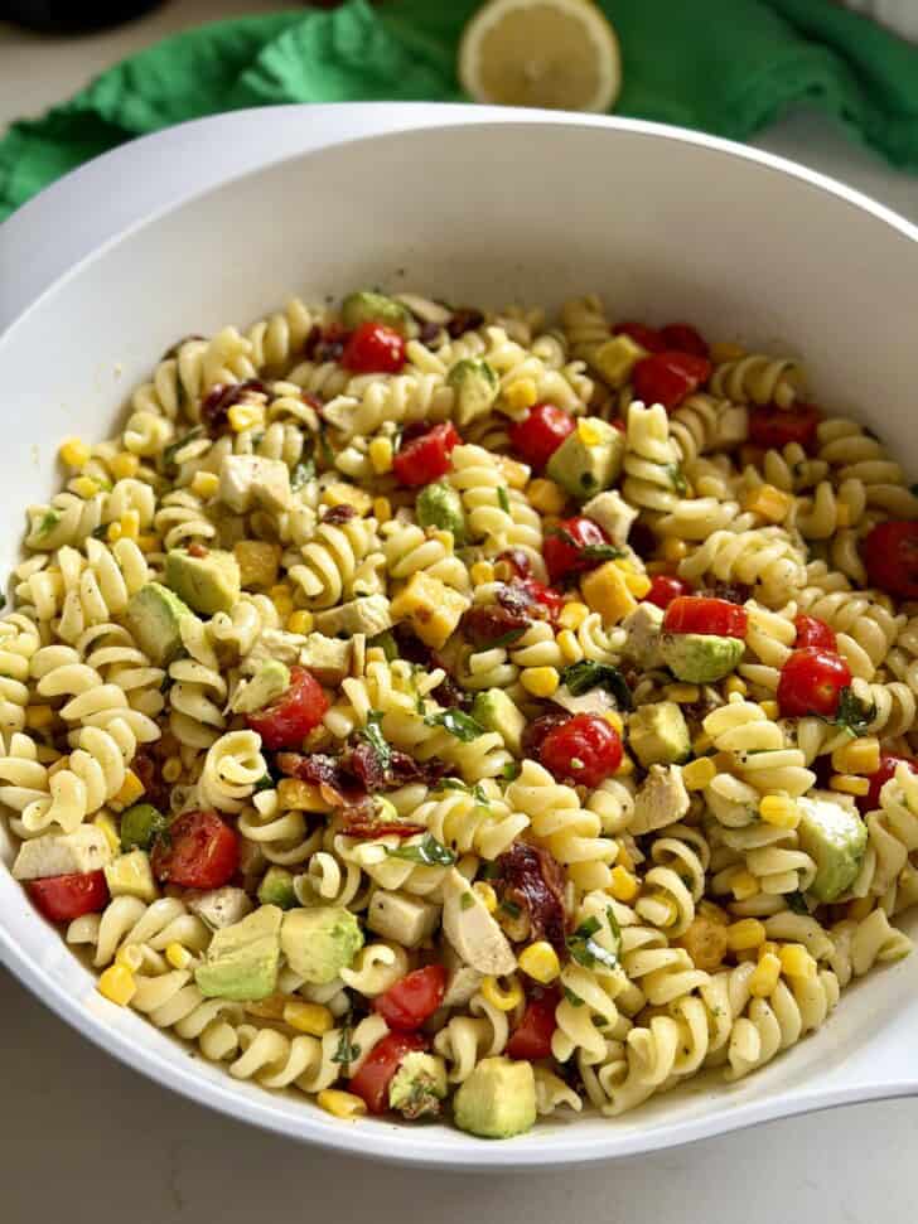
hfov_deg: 30.3
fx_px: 1698
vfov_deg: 39.7
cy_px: 612
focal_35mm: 48
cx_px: 459
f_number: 1.8
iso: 64
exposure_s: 1/121
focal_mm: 6.8
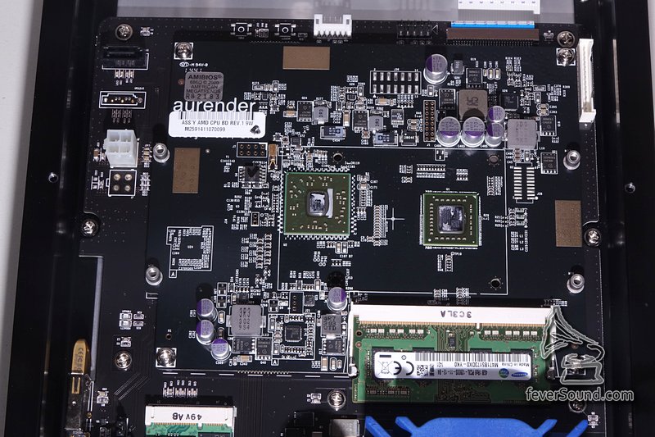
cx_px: 328
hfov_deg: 25.1
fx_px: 1473
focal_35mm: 81
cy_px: 218
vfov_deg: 16.8
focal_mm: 29.84
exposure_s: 1/200
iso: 400
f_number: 11
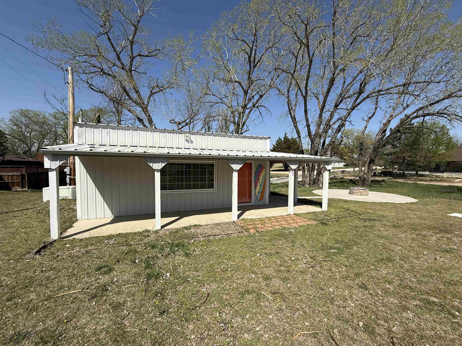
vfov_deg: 85.7
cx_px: 231
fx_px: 187
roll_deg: -1.1
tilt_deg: -1.9
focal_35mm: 14
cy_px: 173
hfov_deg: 102.1
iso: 50
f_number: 2.2
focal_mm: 2.22
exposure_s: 1/3125
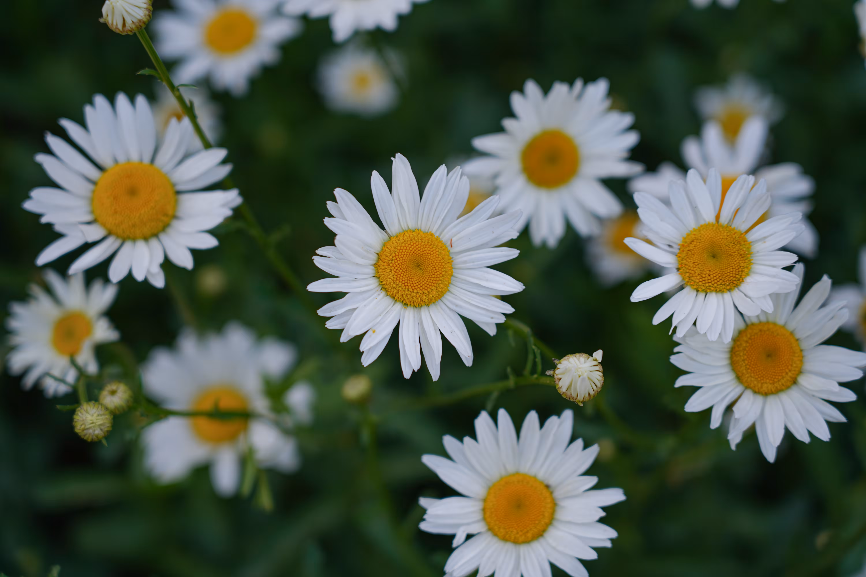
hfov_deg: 19.5
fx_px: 2526
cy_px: 288
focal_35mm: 105
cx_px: 433
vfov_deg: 13.0
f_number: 4
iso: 50
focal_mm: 105
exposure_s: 1/100
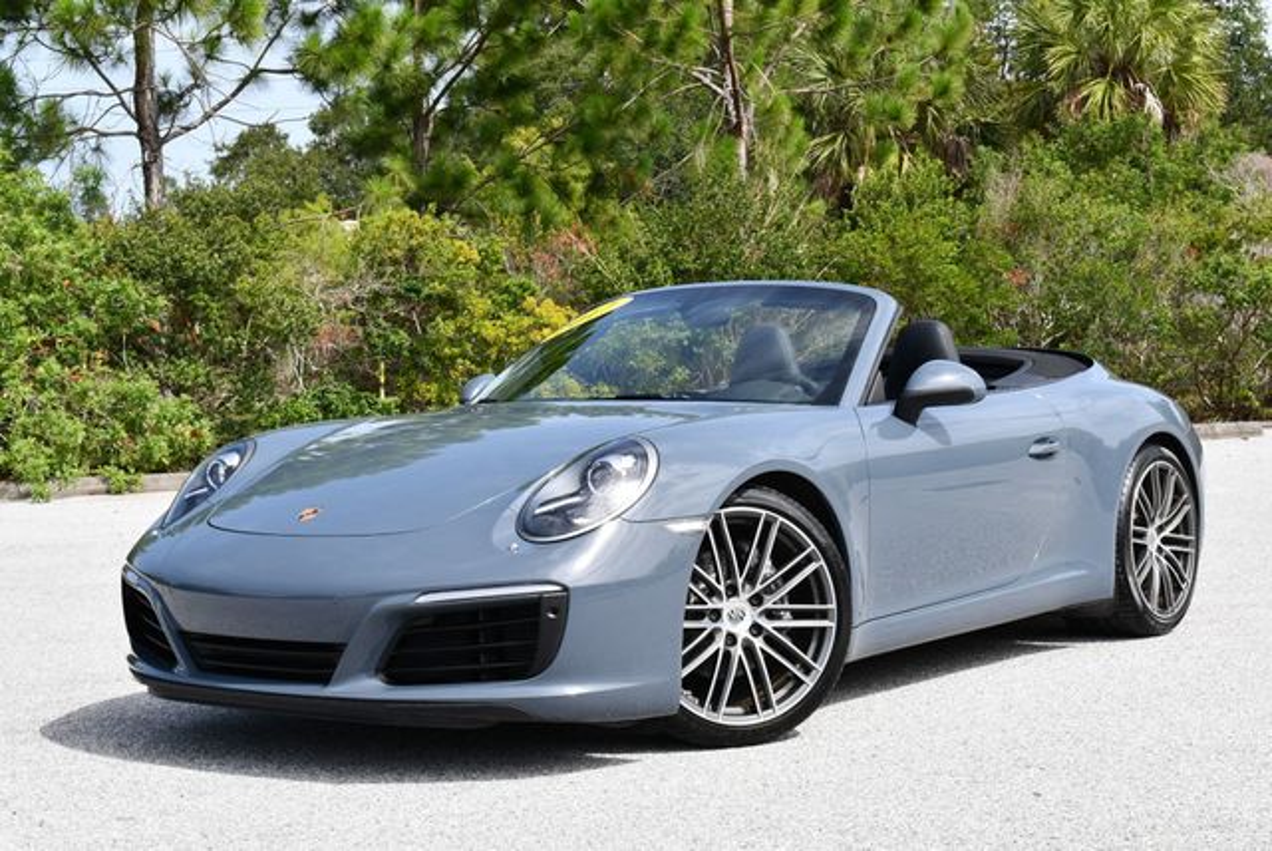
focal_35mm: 58
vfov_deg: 23.4
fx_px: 2051
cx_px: 636
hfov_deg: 34.5
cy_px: 426
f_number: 8
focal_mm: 29
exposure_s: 1/250
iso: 160
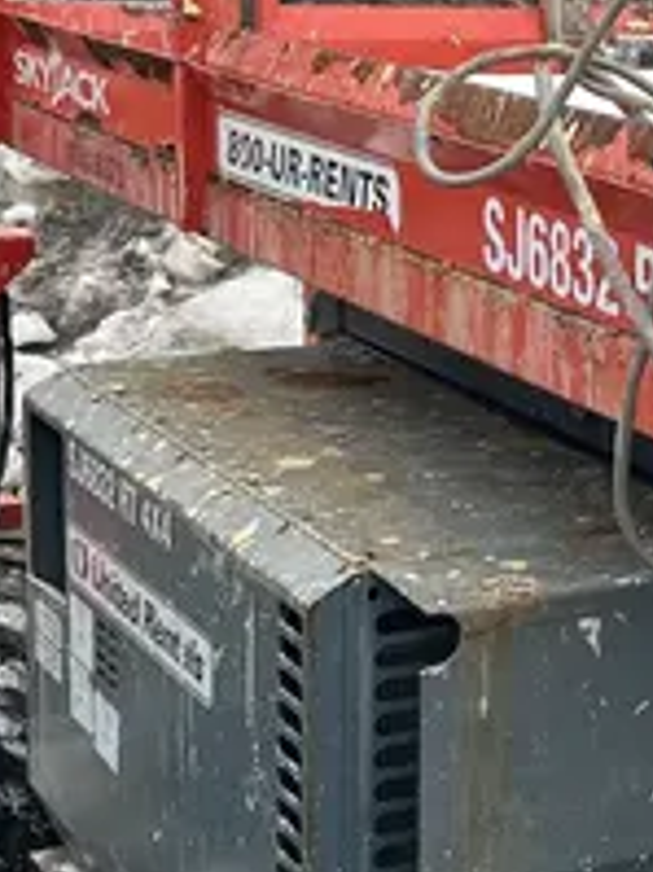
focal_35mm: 96
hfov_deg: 14.6
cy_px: 305
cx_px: 877
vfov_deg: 20.4
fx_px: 2417
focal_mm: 5.7
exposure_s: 1/237
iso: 40
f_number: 1.5
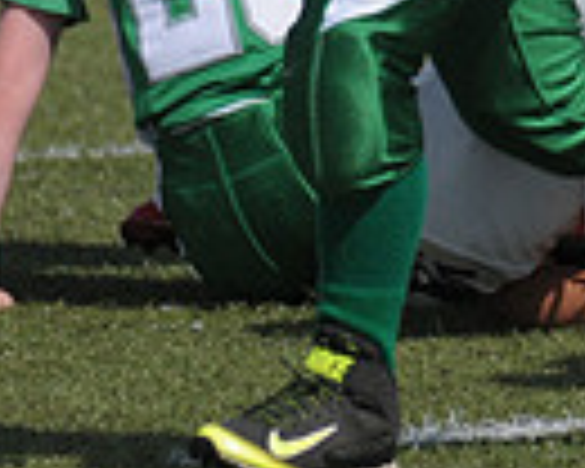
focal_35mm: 1504
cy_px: -313
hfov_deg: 1.3
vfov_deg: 1.0
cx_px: 936
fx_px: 26040
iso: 640
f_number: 4
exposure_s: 1/8000
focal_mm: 240
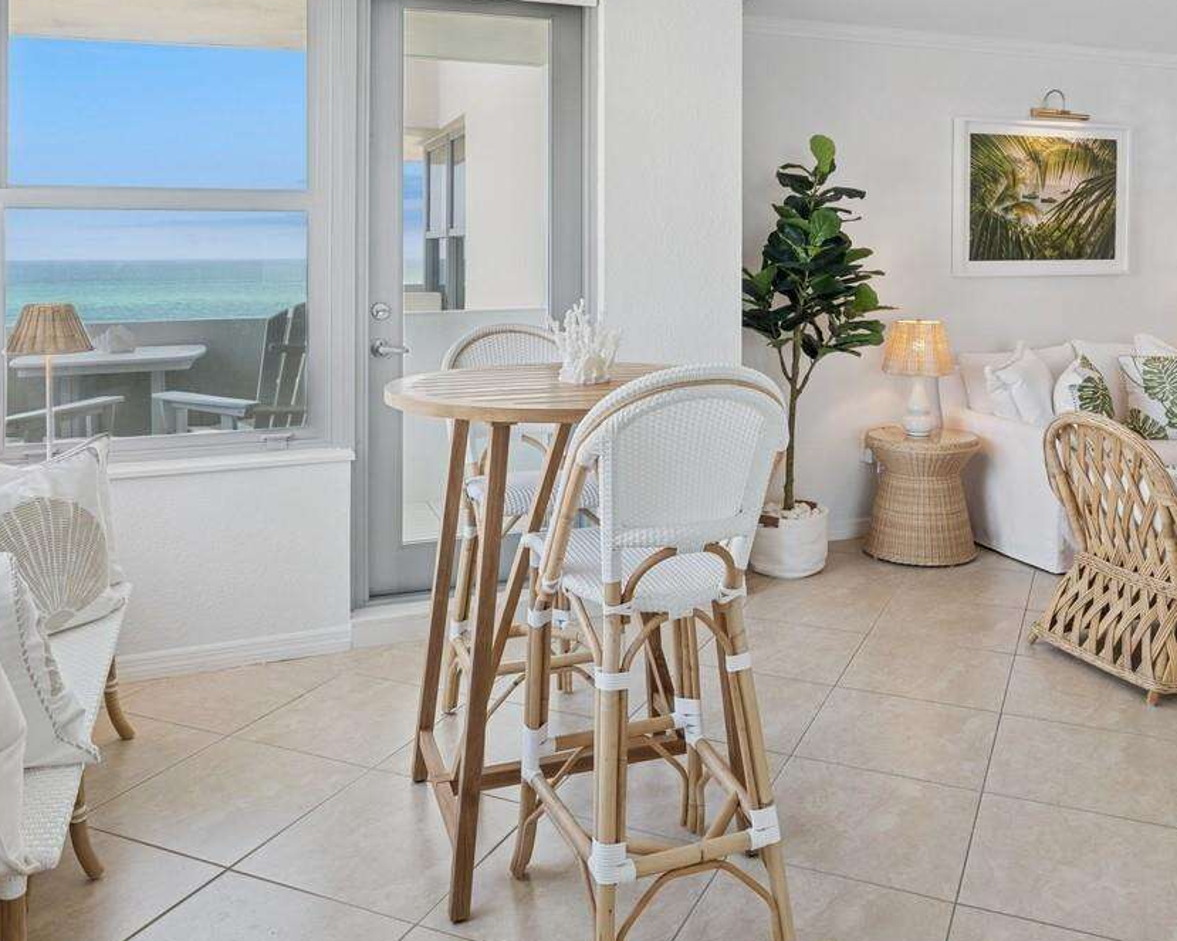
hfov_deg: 60.2
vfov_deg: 48.2
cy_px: 242
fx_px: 1010
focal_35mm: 29
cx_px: 664
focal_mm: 16
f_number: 10
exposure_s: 1/20
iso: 200
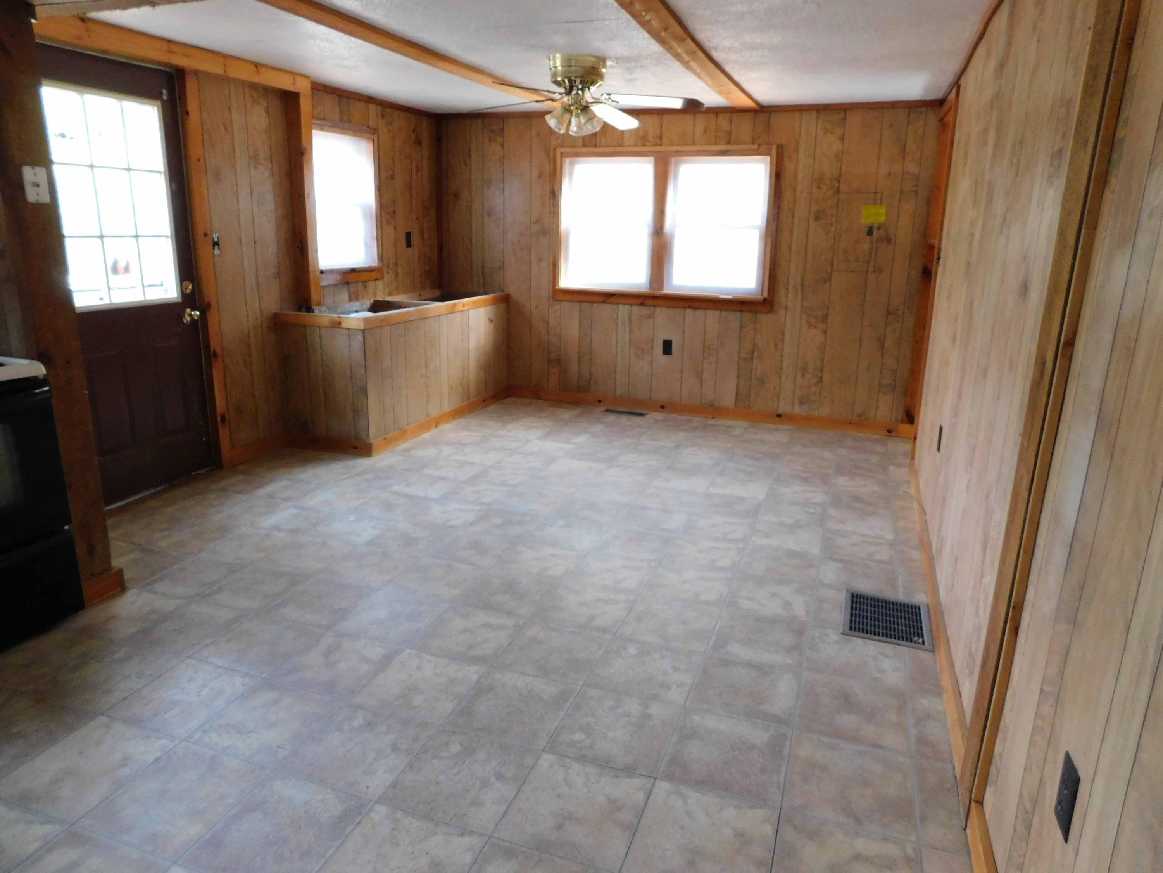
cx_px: 582
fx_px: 773
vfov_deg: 58.9
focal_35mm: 23
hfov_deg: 73.9
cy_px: 436
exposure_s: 1/30
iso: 400
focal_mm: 4
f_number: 3
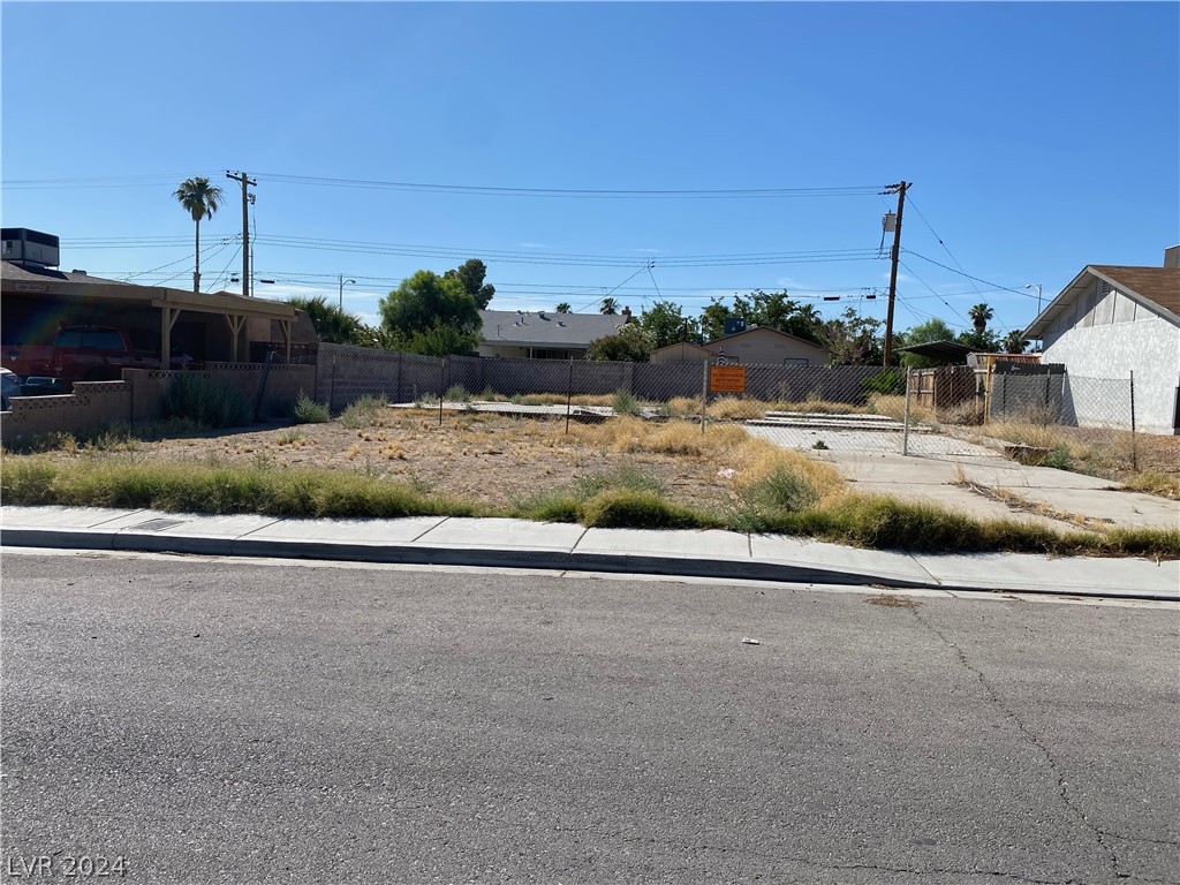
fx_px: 886
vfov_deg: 53.1
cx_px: 590
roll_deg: -1.8
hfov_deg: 67.3
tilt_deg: -3.1
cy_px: 442
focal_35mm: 26
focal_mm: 4.25
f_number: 1.8
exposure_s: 1/4115
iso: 32
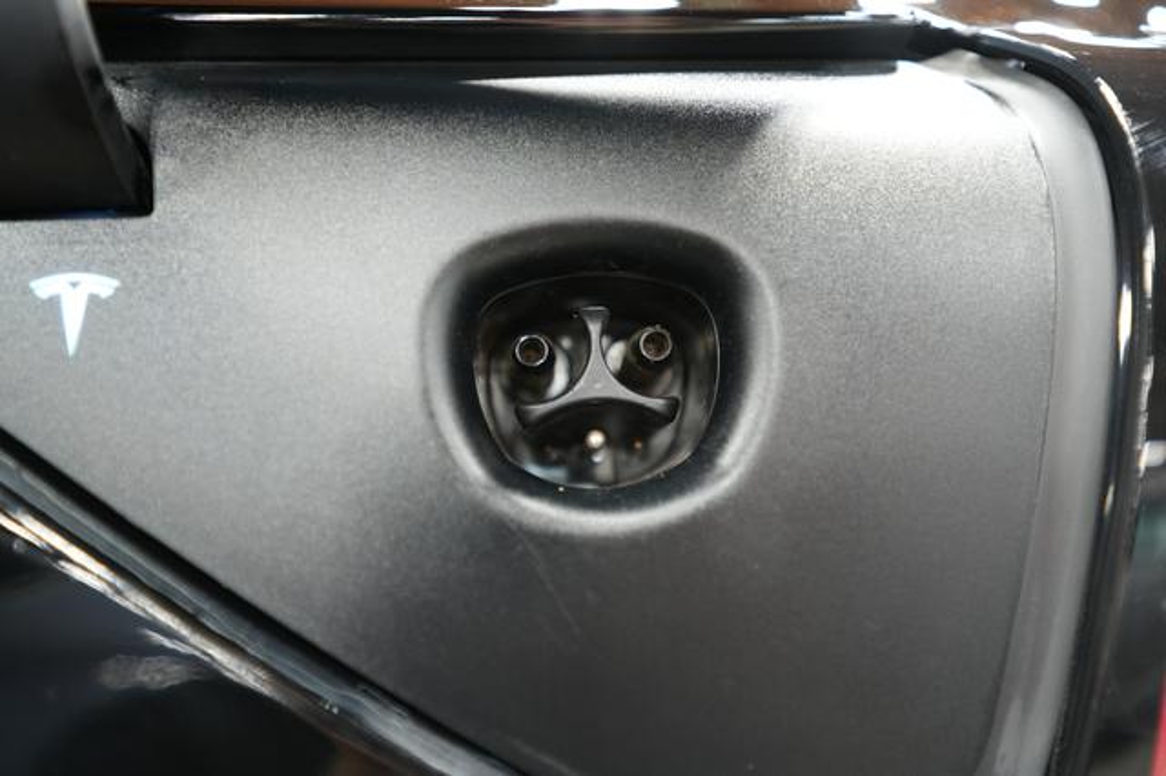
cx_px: 583
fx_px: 906
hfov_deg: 65.5
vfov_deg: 46.4
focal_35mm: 28
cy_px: 388
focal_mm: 28
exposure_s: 1/30
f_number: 2.8
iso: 500
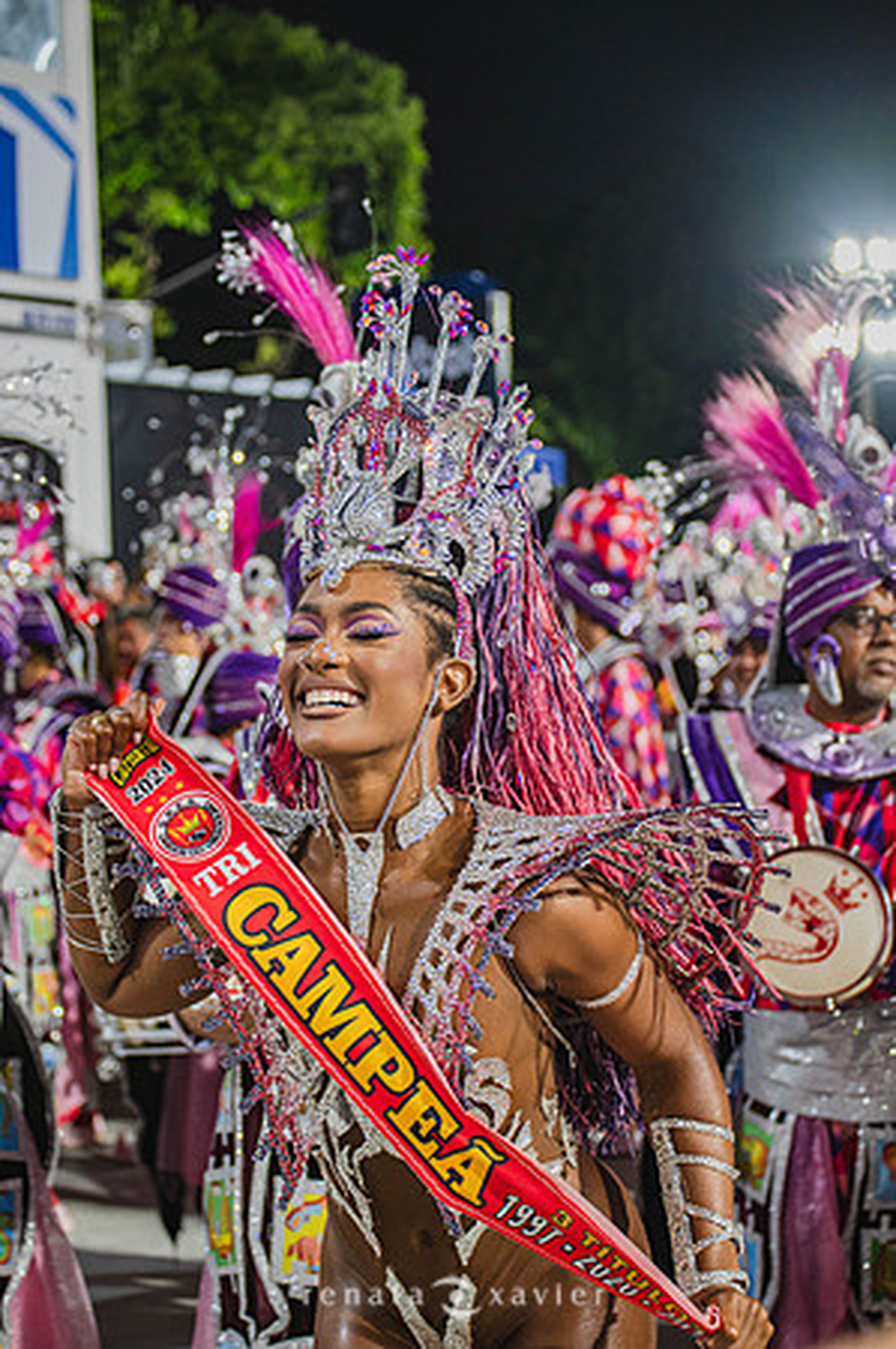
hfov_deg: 19.4
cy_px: 674
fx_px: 2619
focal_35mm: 70
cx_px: 448
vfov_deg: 28.9
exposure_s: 1/160
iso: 2500
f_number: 4.5
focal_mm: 70
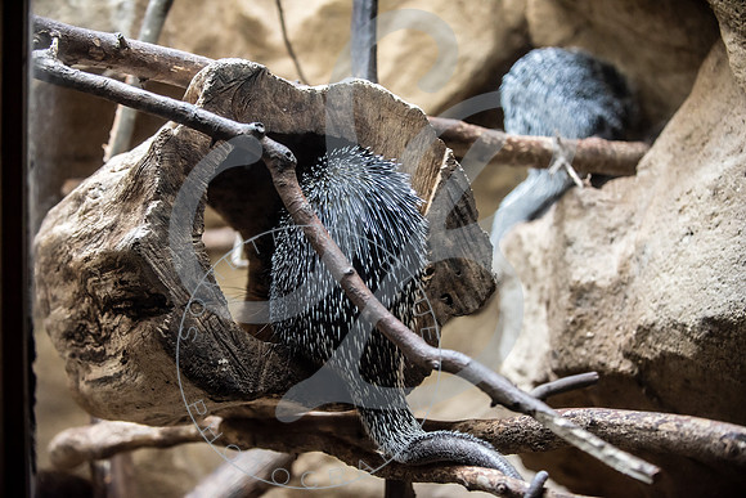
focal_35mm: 70
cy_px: 249
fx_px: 1451
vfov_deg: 19.5
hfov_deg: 28.8
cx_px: 373
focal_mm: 70
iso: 1000
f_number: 2.8
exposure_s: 1/160
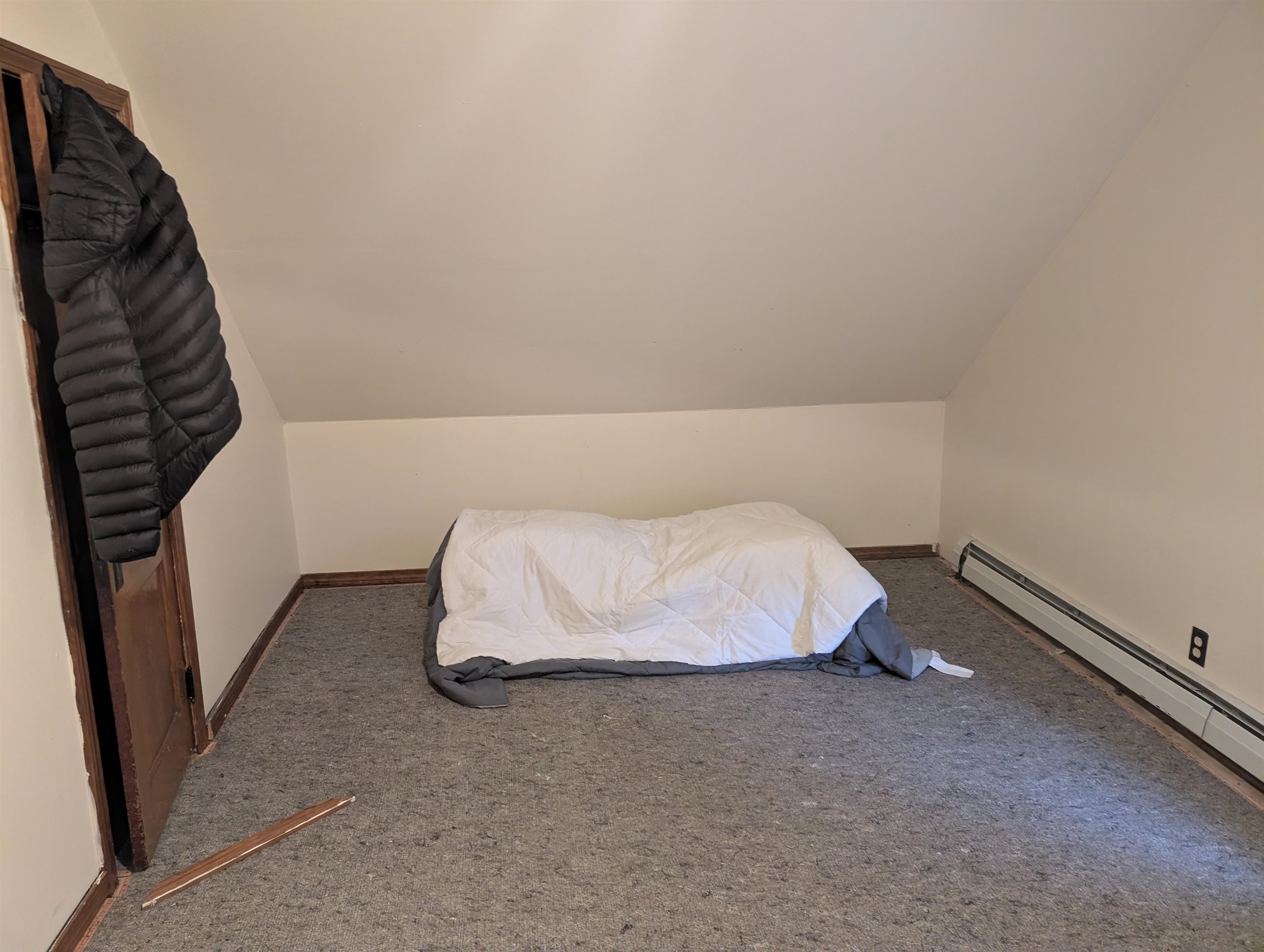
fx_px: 878
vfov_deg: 56.9
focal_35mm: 24
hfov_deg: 71.5
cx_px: 632
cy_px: 476
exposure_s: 1/24
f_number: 1.68
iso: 719
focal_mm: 6.9
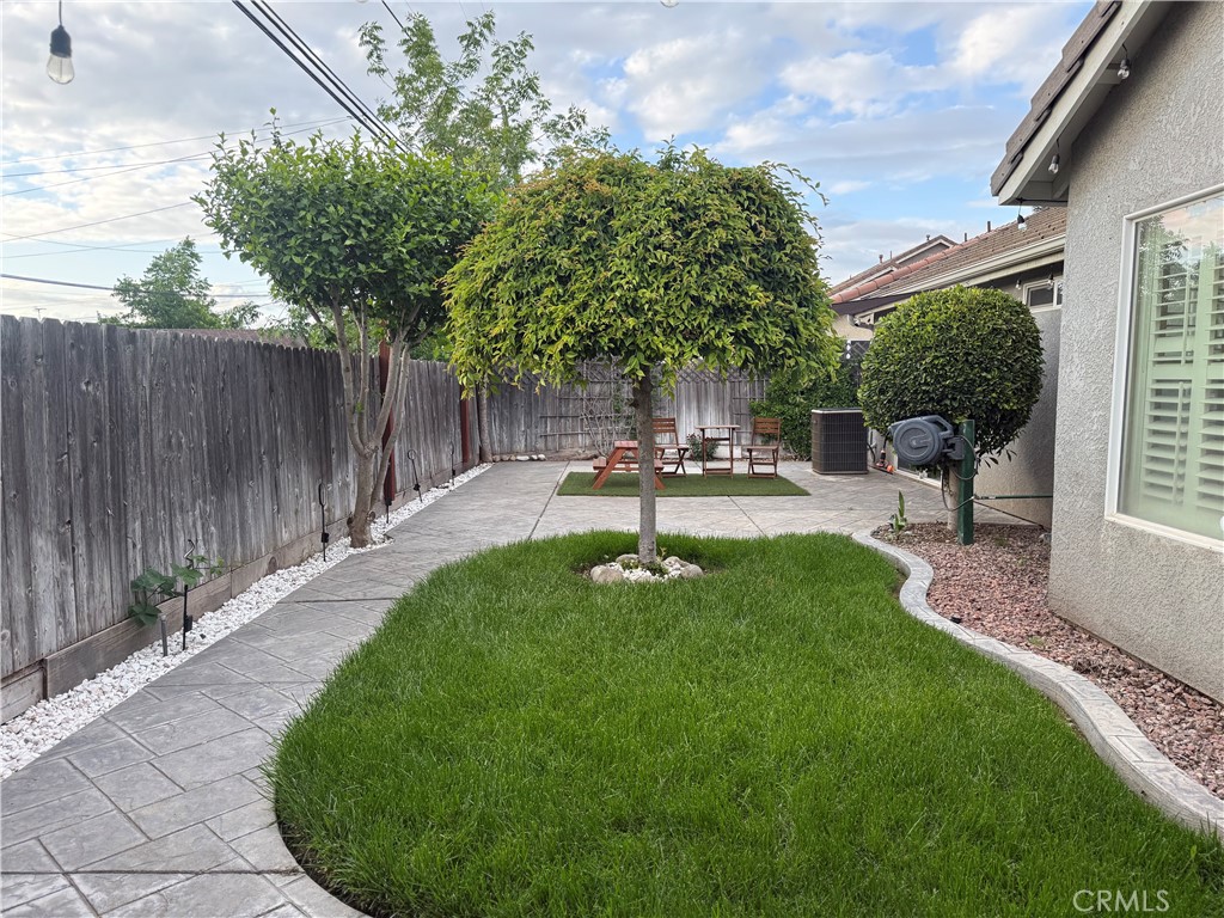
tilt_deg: -4.9
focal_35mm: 24
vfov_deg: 56.8
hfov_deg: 71.6
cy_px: 459
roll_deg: +0.3
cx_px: 612
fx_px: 849
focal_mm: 6.76
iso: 100
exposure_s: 1/532
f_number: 1.78
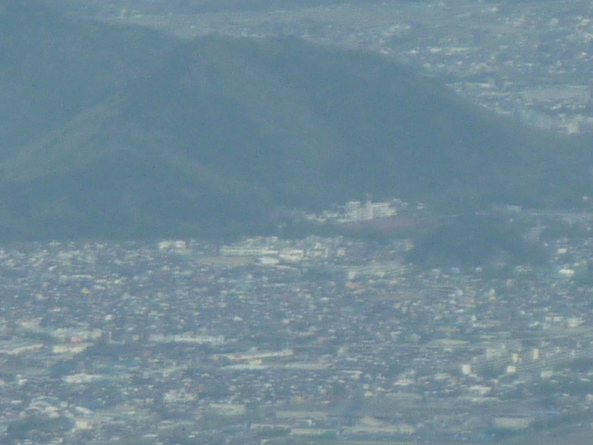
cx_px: -36
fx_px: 13516
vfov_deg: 1.9
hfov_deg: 2.5
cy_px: 155
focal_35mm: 789
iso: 80
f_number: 5.6
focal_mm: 27.8
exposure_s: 1/640
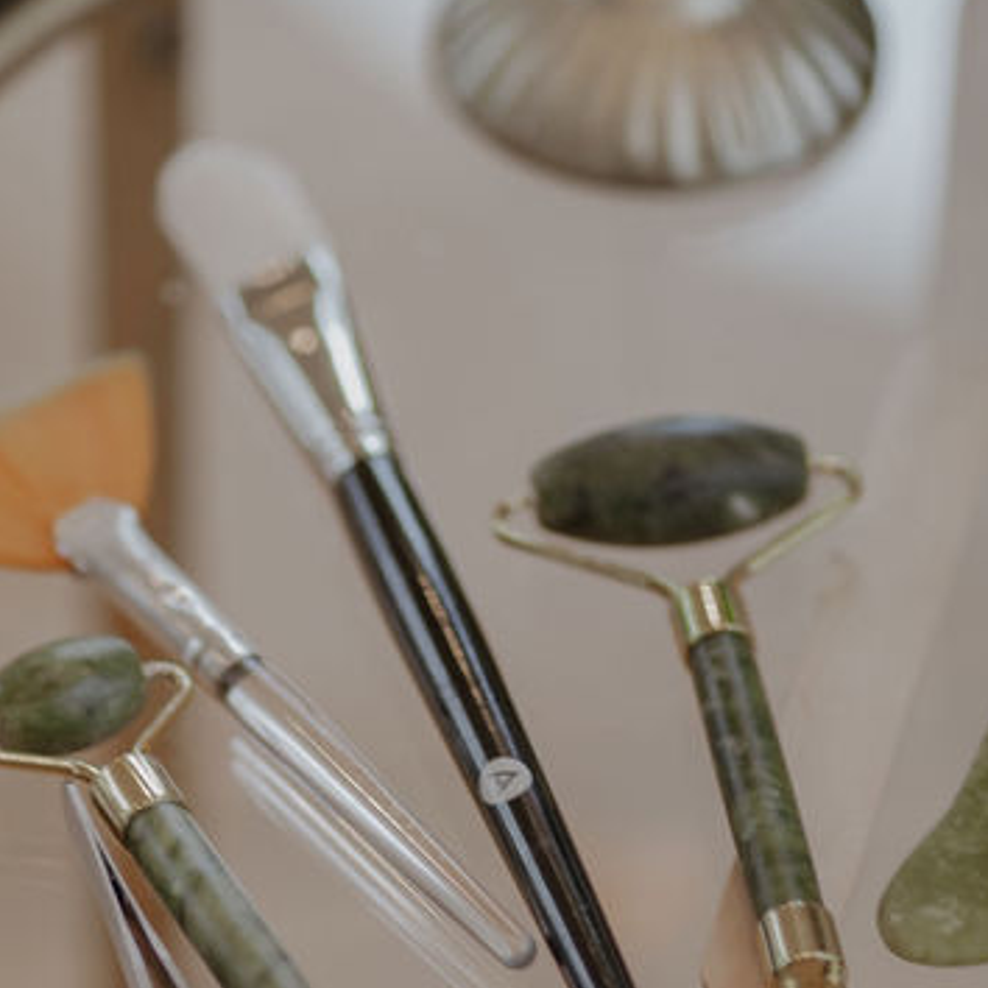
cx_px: 332
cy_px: 735
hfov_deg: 8.4
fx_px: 6749
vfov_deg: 8.4
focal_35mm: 209
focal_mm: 85
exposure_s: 1/15
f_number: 1.8
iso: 64
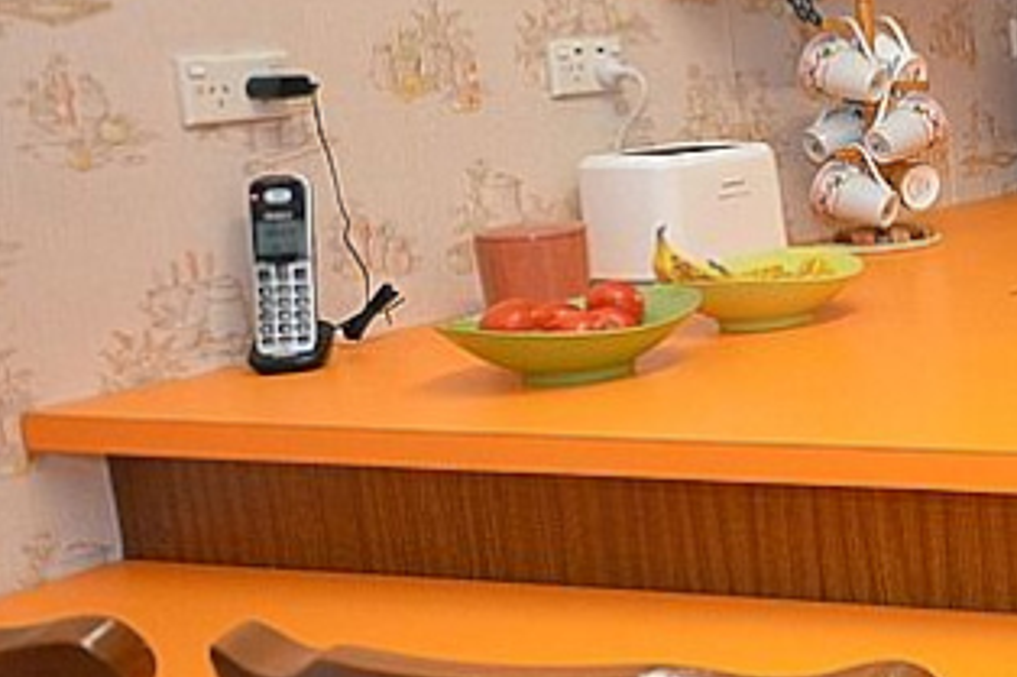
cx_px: 1603
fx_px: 1383
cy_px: 245
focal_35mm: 49
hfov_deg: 26.2
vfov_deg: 27.4
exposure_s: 1/60
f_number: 4
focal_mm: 10
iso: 220
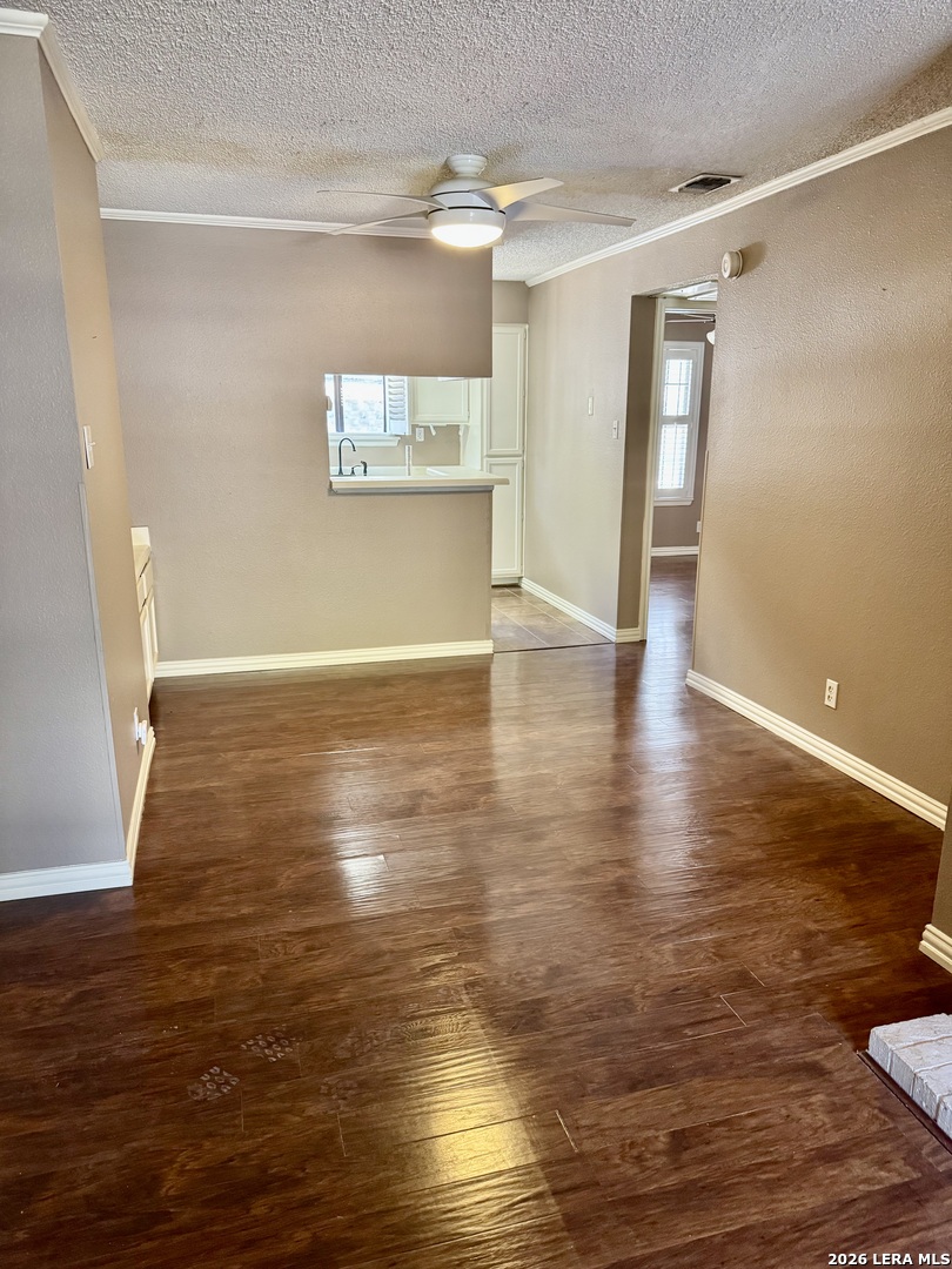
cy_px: 634
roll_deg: +0.1
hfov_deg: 56.8
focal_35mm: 24
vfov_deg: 71.6
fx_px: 880
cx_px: 476
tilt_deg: -14.3
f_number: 1.78
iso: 500
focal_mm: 6.76
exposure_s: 1/60
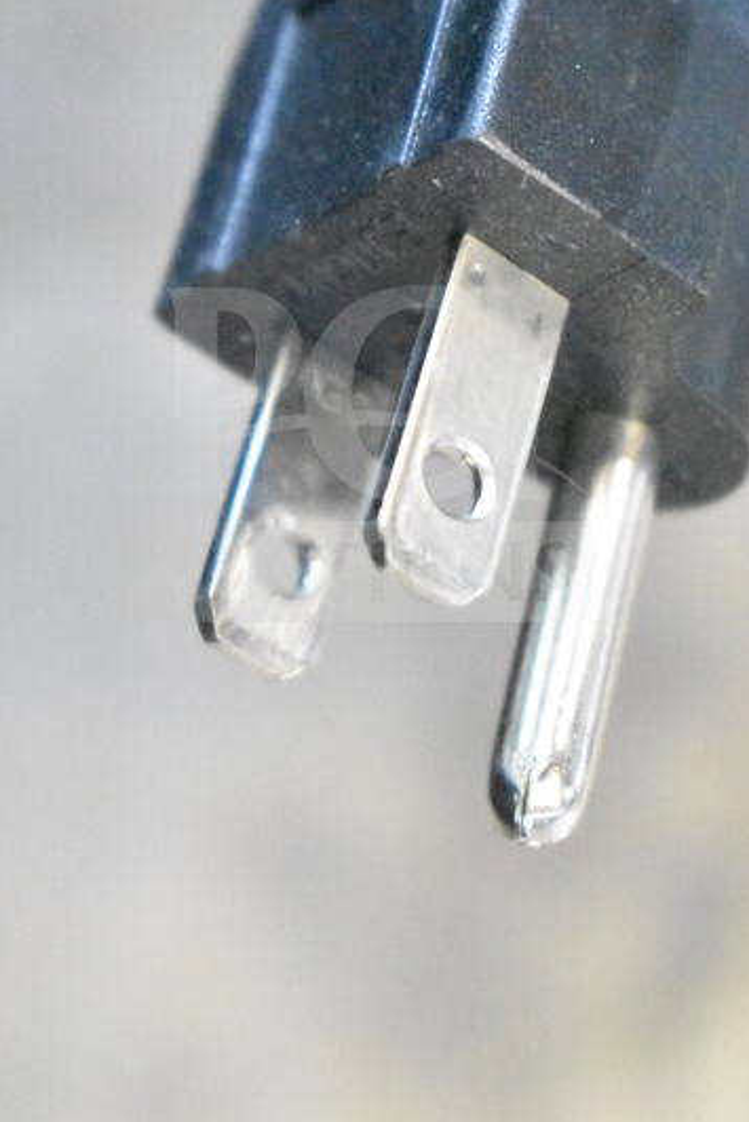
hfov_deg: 9.7
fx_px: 4424
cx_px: 354
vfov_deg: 14.5
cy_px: 453
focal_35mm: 142
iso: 25600
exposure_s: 1/100
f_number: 5.6
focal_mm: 55
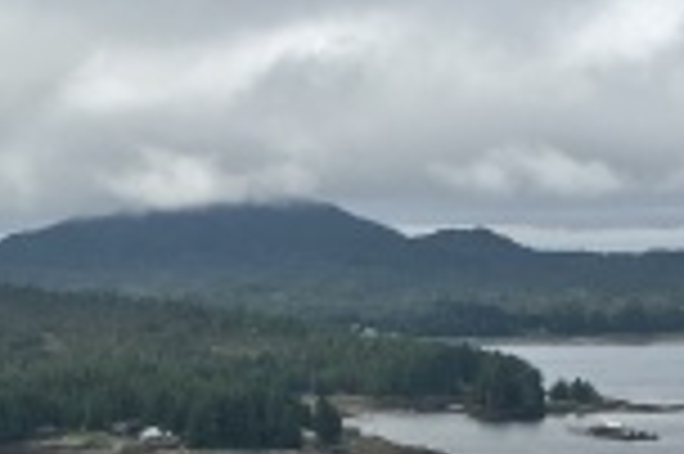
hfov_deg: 16.1
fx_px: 2410
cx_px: 212
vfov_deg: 10.6
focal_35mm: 127
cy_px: 575
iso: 25
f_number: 2.2
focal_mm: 4.15
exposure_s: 1/1374
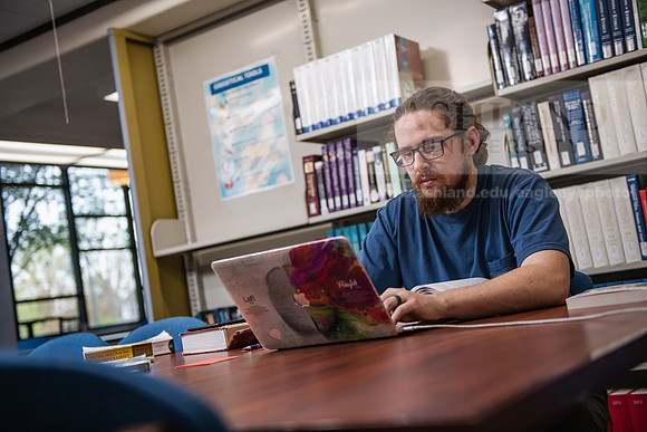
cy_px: 216
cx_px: 324
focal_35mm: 48
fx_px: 863
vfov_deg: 28.1
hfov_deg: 41.1
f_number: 2.8
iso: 400
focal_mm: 48
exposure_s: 1/200
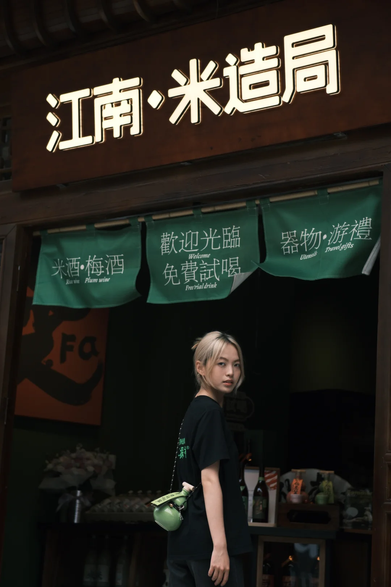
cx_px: 196
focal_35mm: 84
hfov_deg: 16.3
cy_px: 294
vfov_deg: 24.2
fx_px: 1368
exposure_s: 1/800
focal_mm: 56
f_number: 2.2
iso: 125
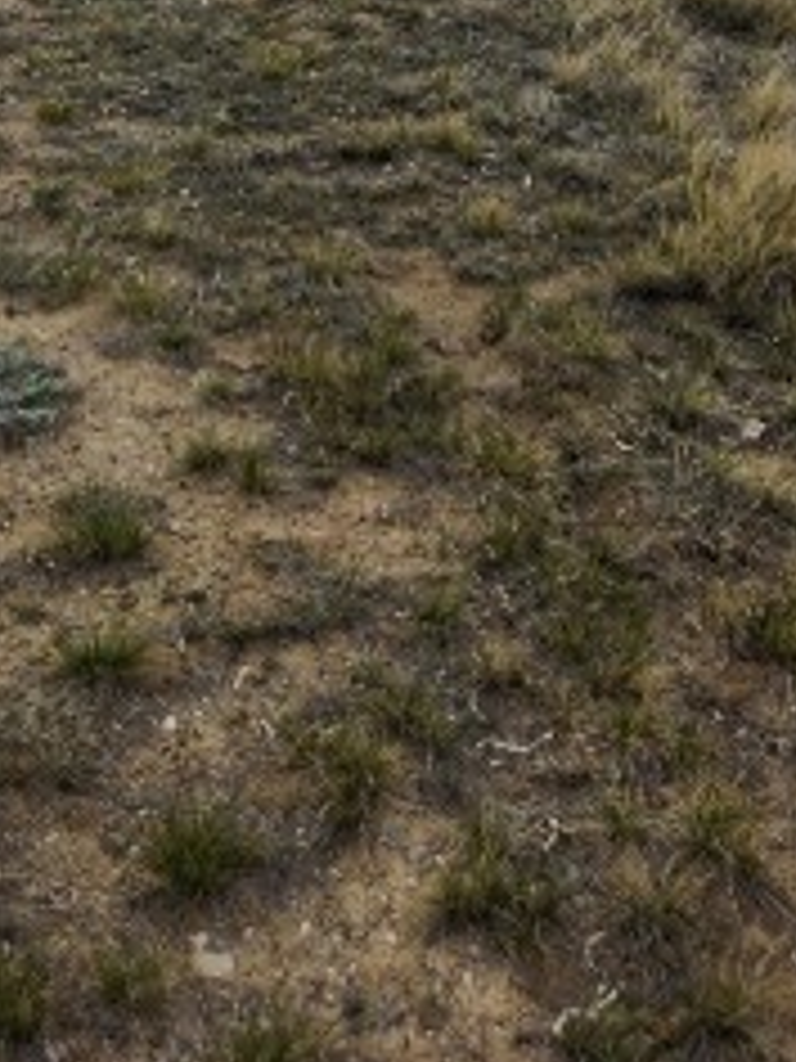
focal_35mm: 75
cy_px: -616
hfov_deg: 19.6
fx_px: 2300
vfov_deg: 21.1
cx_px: 315
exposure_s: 1/329
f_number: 1.8
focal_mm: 5.4
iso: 20
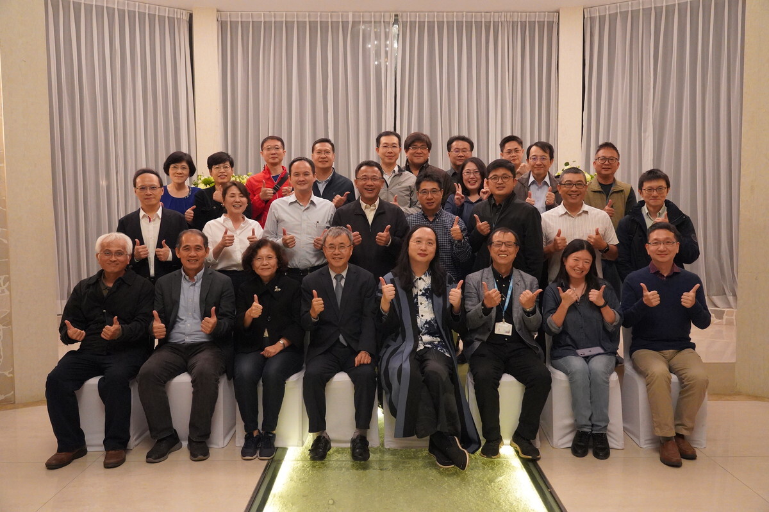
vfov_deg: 43.5
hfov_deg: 62.0
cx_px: 384
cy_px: 256
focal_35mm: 30
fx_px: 640
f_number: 4
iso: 12800
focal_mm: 30
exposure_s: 1/125
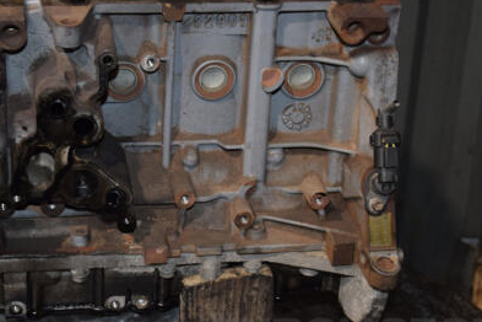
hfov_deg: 23.3
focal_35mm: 87
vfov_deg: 15.7
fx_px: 1165
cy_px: 173
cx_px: 189
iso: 800
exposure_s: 1/60
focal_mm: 38
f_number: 5
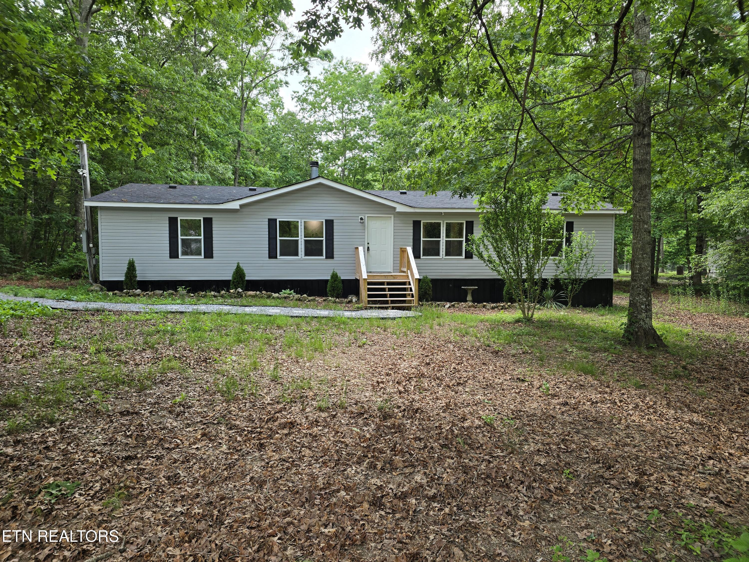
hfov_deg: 73.9
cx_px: 374
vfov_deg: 58.9
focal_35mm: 23
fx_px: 498
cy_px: 281
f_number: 1.7
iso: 20
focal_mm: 6.3
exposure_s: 1/180
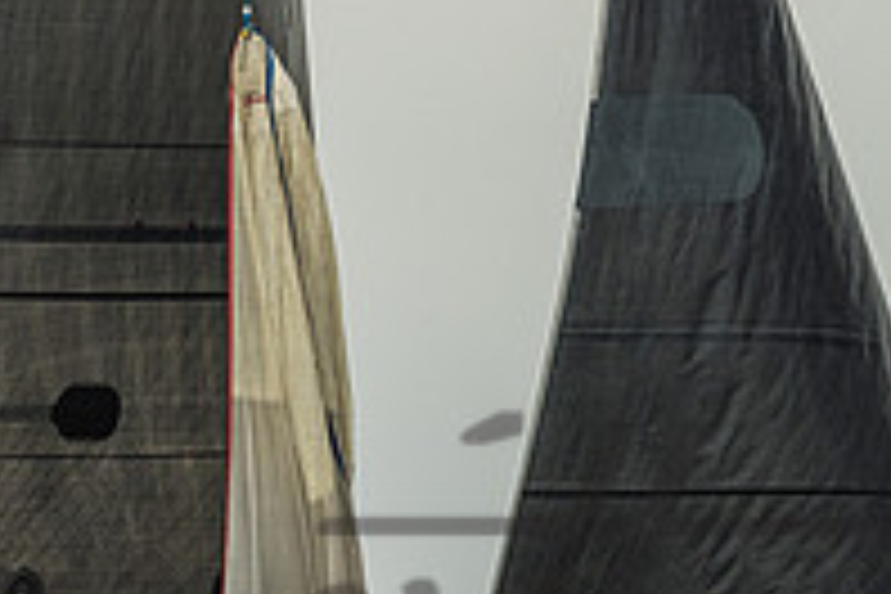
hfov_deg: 4.2
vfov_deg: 2.8
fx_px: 12052
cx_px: 31
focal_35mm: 487
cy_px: 633
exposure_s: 1/1600
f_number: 6.3
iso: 400
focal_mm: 160
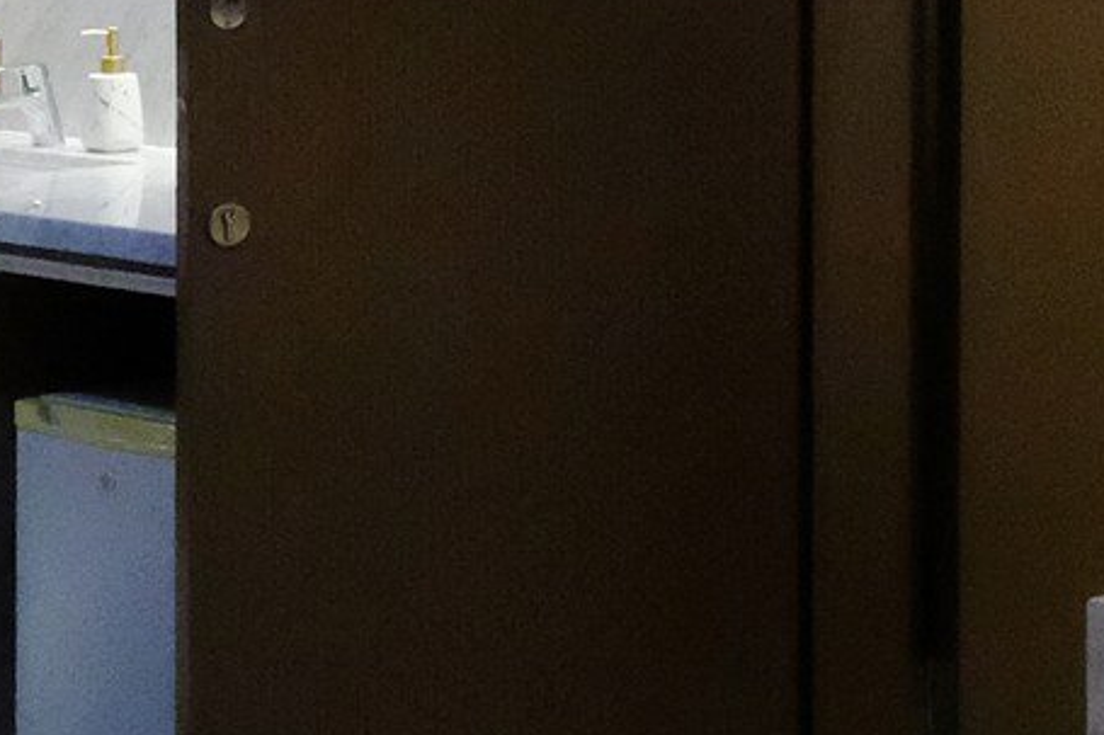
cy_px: -323
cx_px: 1082
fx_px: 3035
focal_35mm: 99
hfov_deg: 20.0
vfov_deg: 13.1
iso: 4000
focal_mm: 10
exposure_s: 1/125
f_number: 6.4
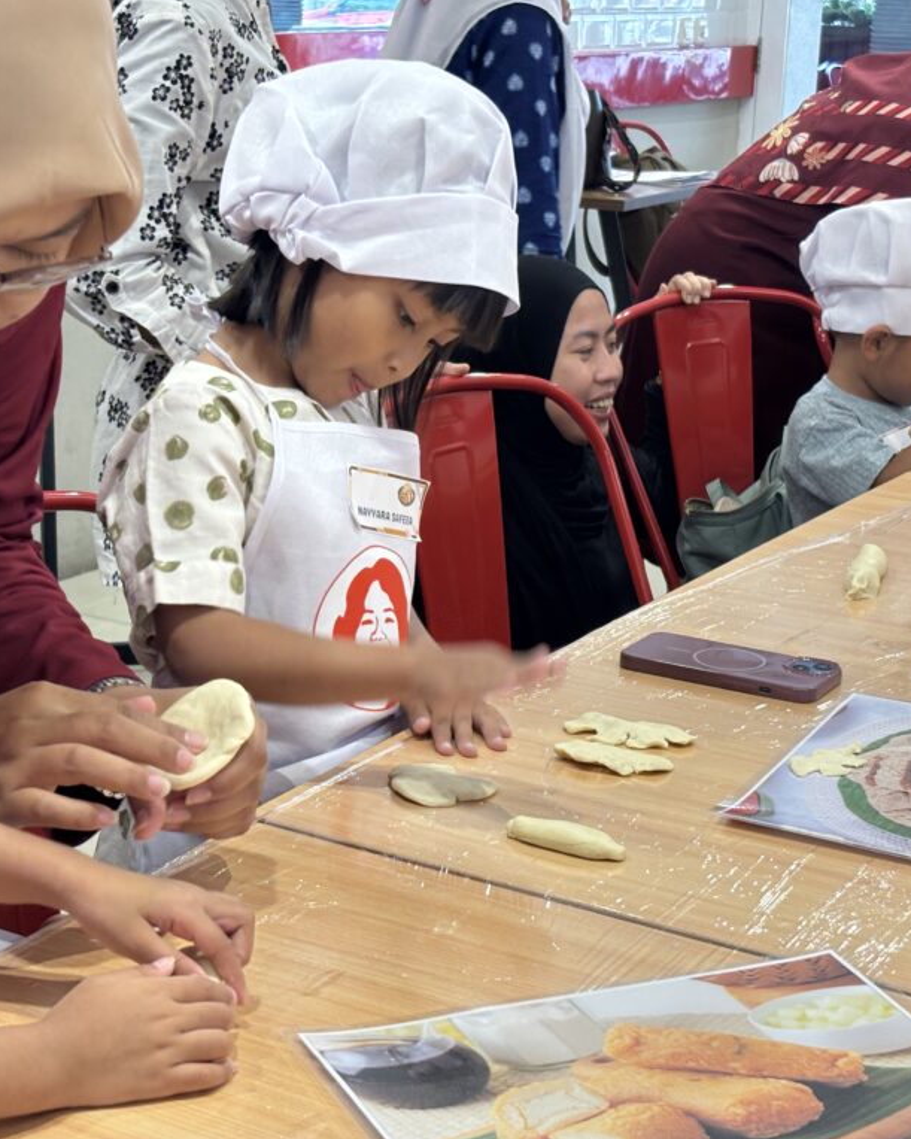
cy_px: 570
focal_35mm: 68
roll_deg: -1.2
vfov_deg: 27.9
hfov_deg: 22.5
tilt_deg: -14.6
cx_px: 400
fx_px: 2292
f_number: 1.6
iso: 80
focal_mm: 5.96
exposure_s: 1/50
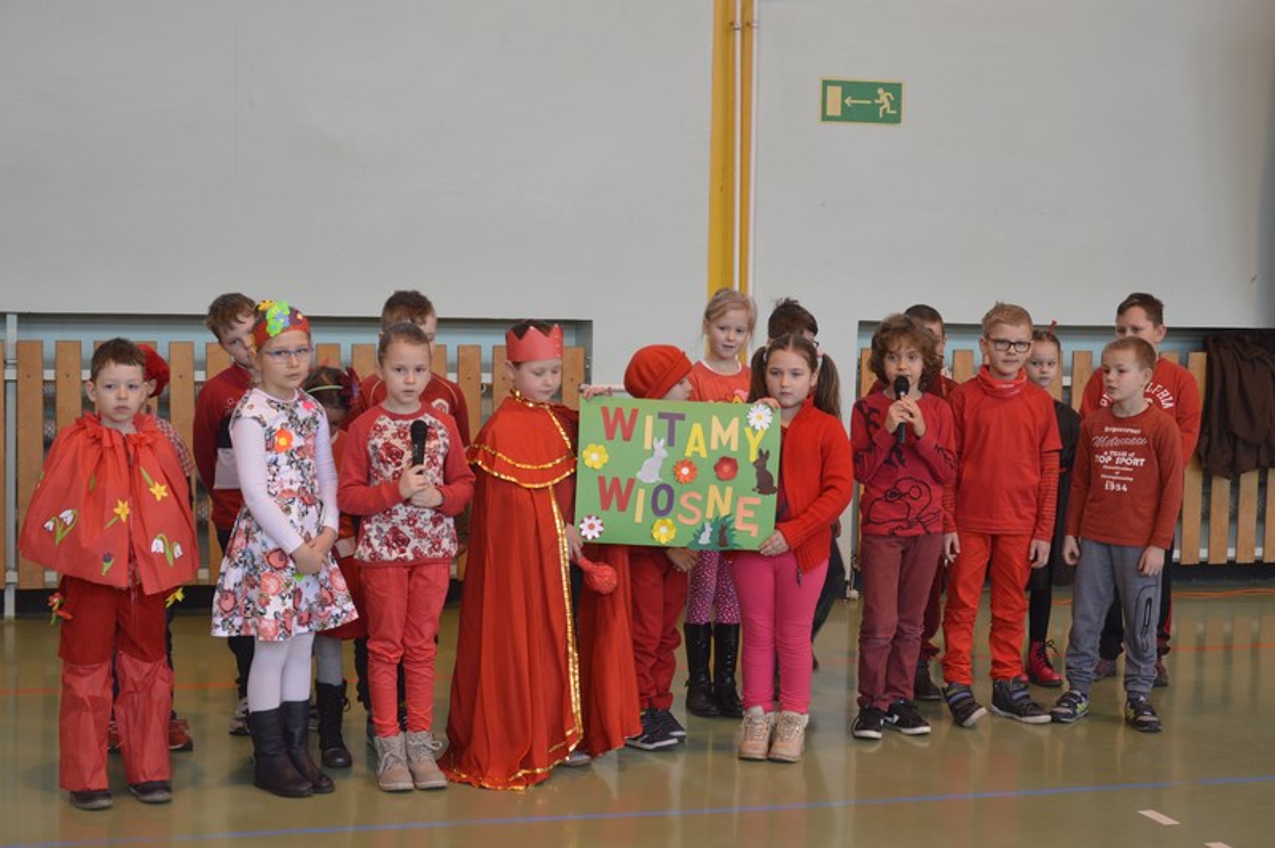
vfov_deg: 22.6
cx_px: 638
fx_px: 2123
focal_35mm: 60
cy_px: 424
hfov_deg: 33.4
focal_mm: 40
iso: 400
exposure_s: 1/25
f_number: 4.5
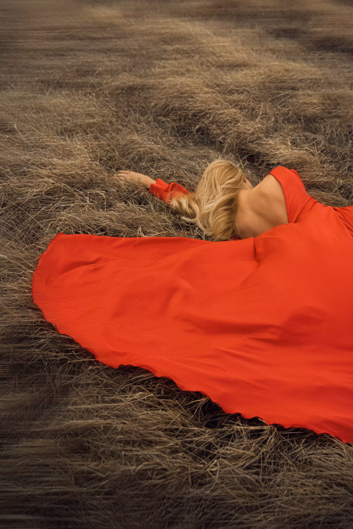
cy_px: 255
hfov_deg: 34.2
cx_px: 180
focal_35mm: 39
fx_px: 574
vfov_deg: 49.5
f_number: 3.5
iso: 640
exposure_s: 1/250
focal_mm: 37
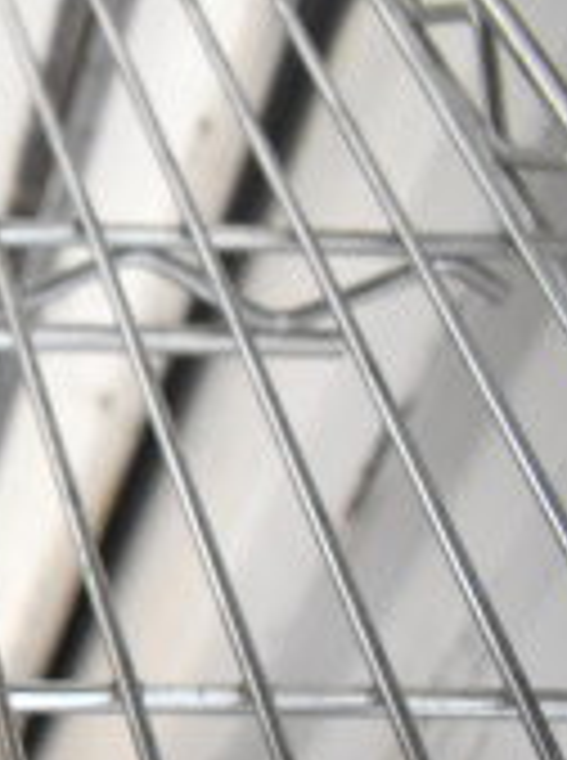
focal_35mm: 94
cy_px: 834
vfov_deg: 20.0
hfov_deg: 12.6
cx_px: -752
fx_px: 2061
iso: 4000
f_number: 3.5
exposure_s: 1/30
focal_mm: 18
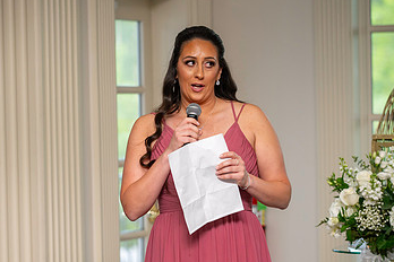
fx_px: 1860
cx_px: 171
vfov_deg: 8.1
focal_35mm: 170
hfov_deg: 12.1
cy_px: 168
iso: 640
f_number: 2.8
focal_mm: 102
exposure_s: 1/125
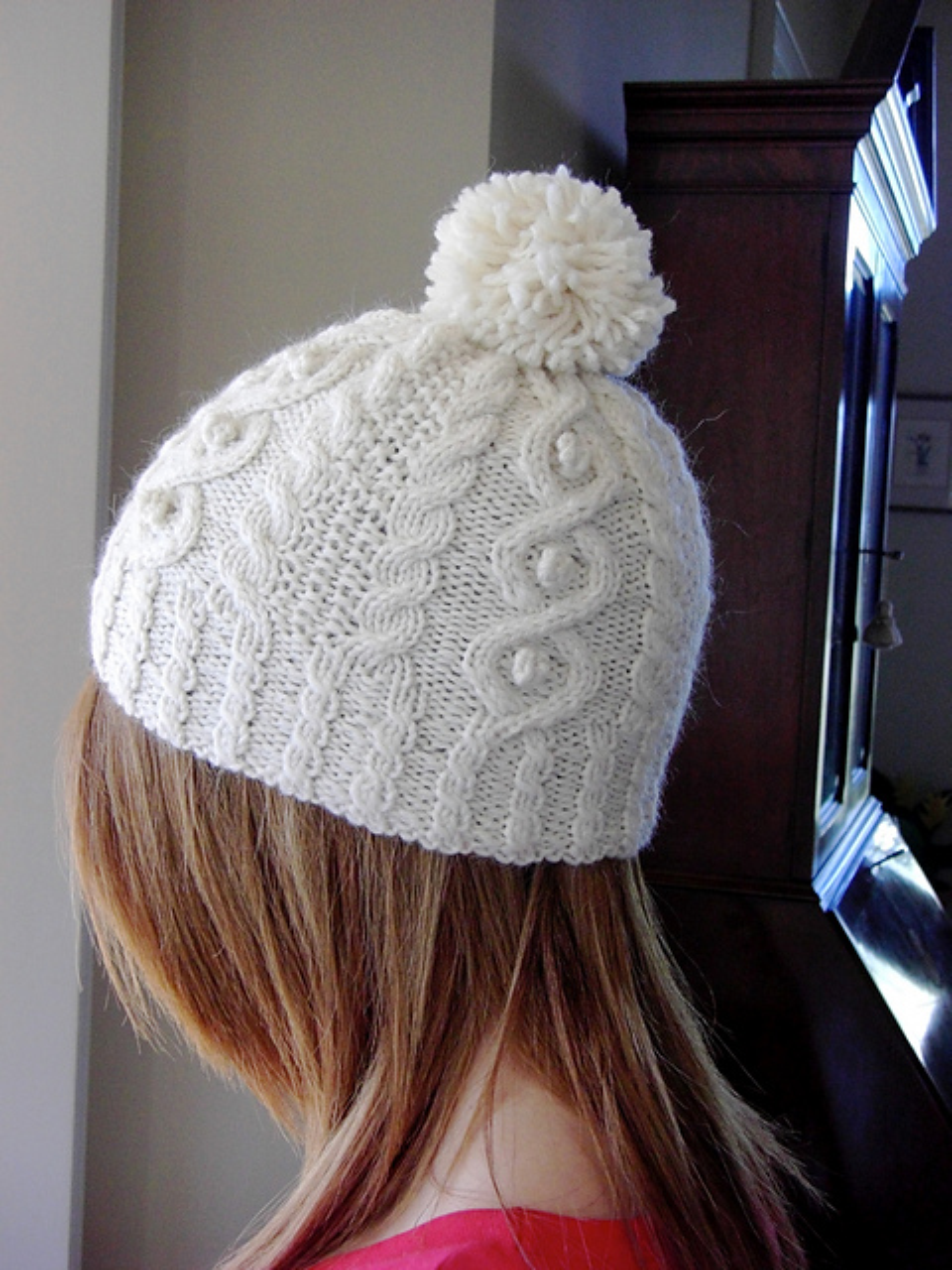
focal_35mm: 50
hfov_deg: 29.1
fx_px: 1833
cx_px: 476
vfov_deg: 38.2
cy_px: 635
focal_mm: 8.4
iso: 200
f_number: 3.7
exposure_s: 1/60
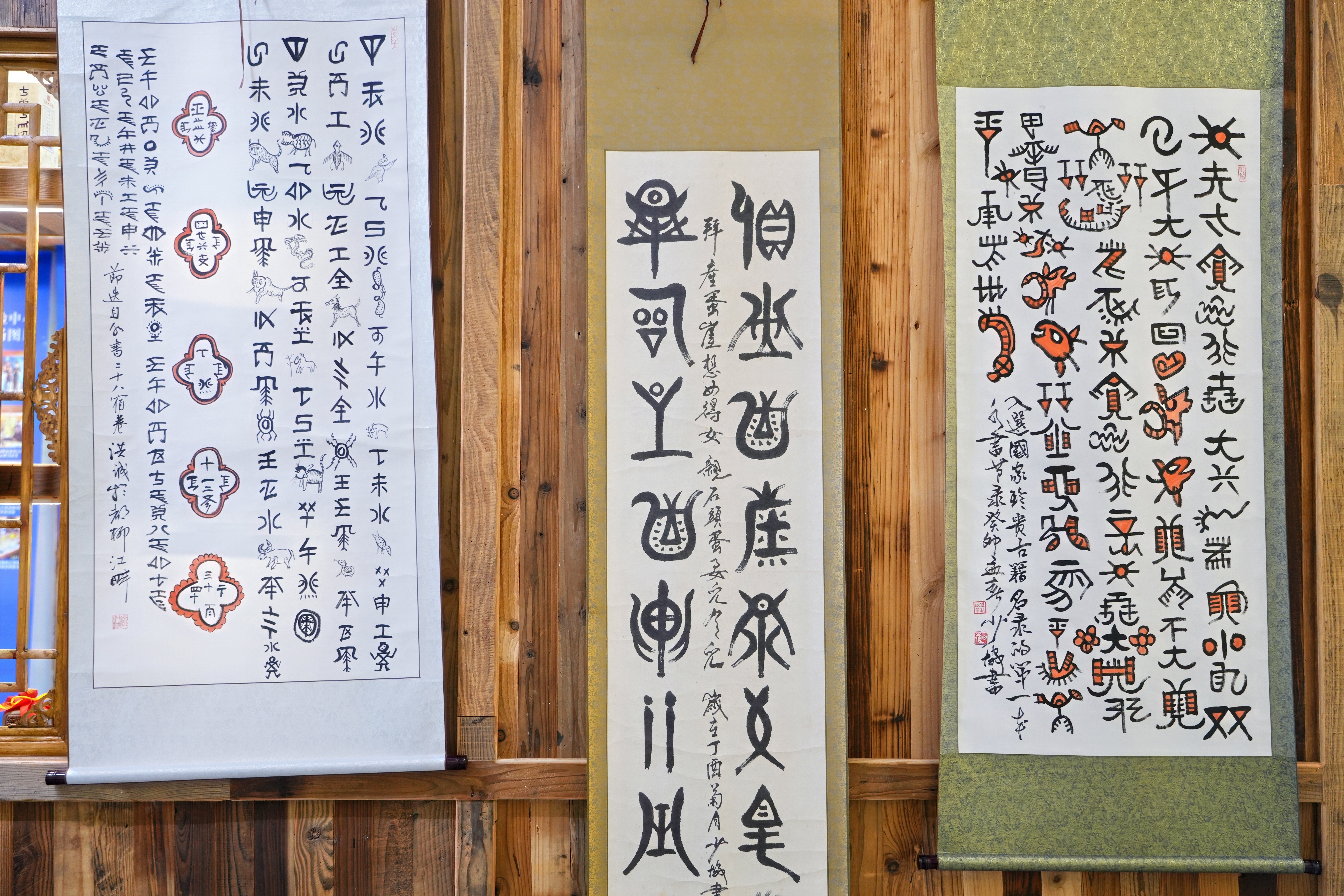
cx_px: 672
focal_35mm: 37
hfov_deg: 51.9
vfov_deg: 35.9
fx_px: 1381
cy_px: 448
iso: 500
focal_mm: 37
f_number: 2.8
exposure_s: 1/50
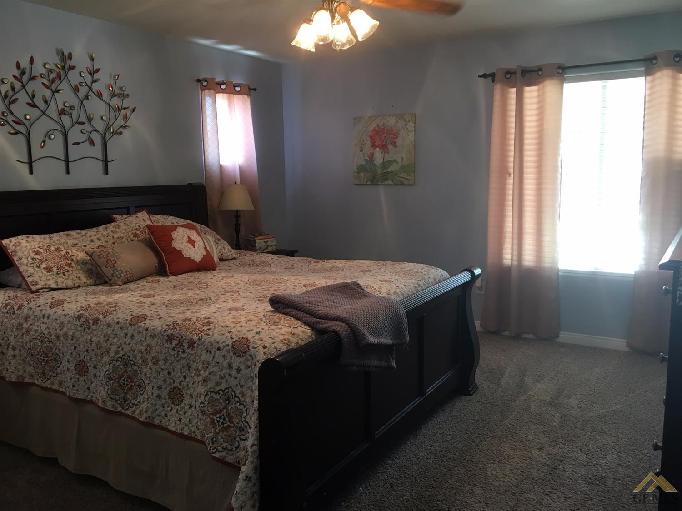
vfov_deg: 48.2
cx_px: 341
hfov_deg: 61.7
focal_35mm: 29
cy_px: 256
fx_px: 571
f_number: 2.2
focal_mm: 4.15
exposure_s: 1/30
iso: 80
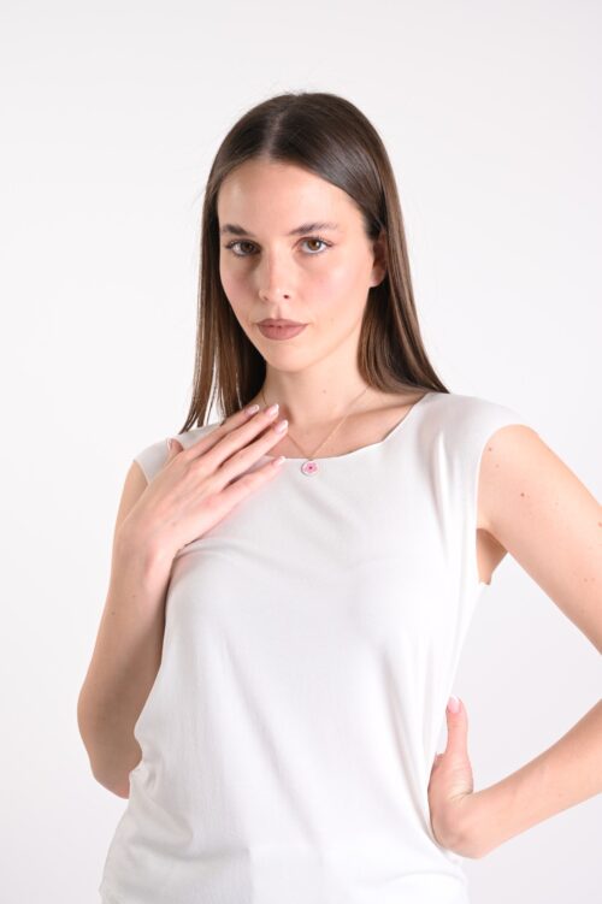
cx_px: 301
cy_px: 452
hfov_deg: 28.0
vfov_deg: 41.1
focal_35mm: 48
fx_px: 1205
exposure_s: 1/125
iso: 125
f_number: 9
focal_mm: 48
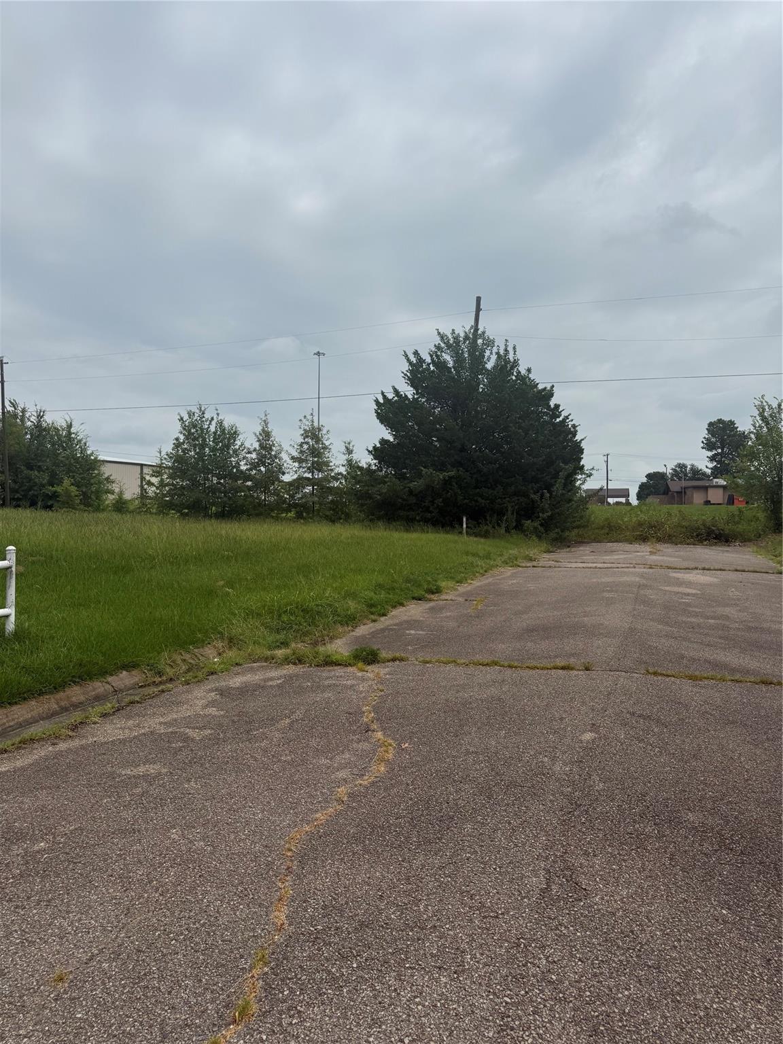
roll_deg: -1.5
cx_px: 392
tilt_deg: +0.1
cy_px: 522
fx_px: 724
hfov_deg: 56.8
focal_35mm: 24
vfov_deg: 71.6
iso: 80
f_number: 1.78
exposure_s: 1/10309
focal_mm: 6.76
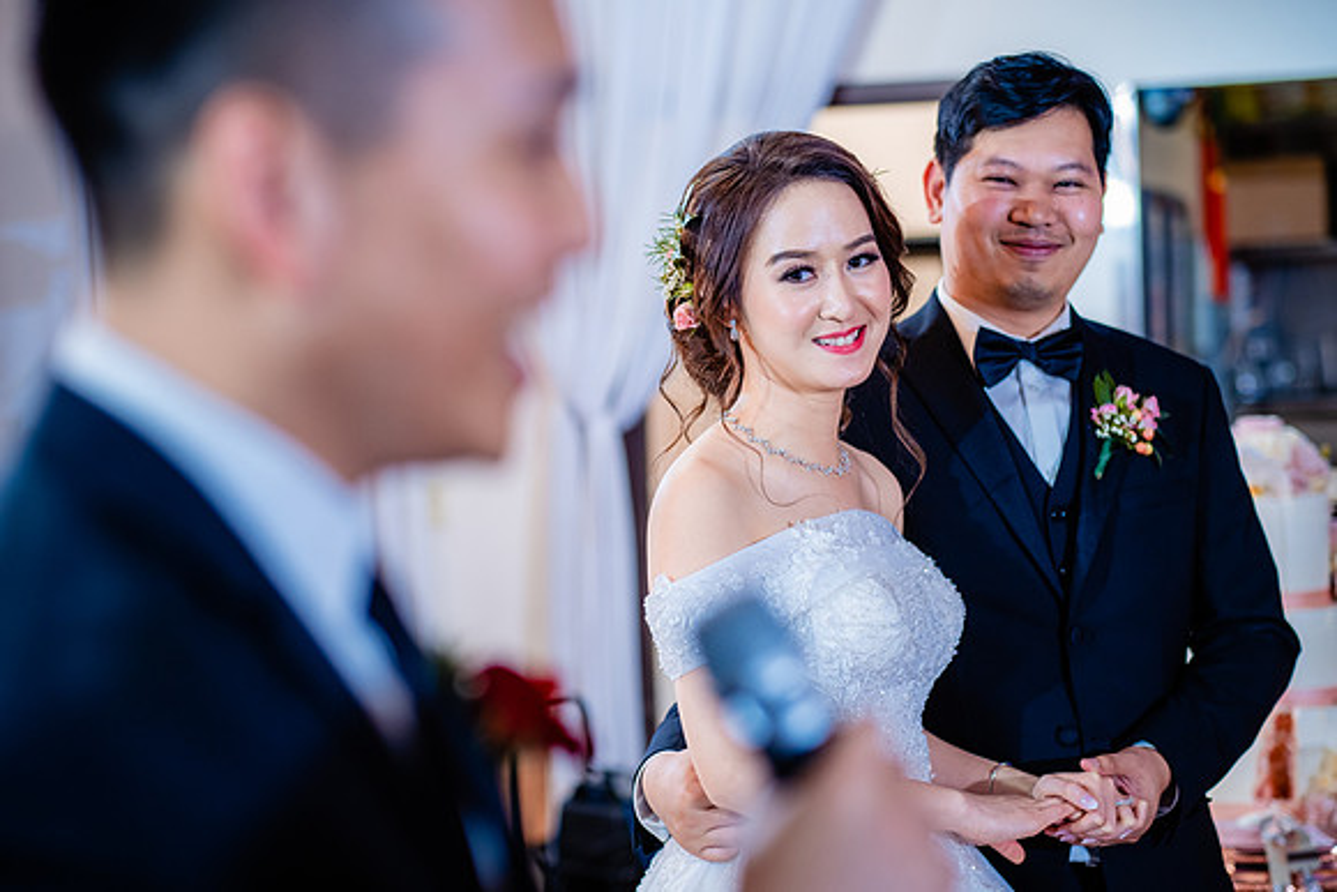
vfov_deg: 16.3
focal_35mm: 84
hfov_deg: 24.2
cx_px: 668
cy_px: 446
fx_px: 3120
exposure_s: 1/160
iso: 640
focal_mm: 56
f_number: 2
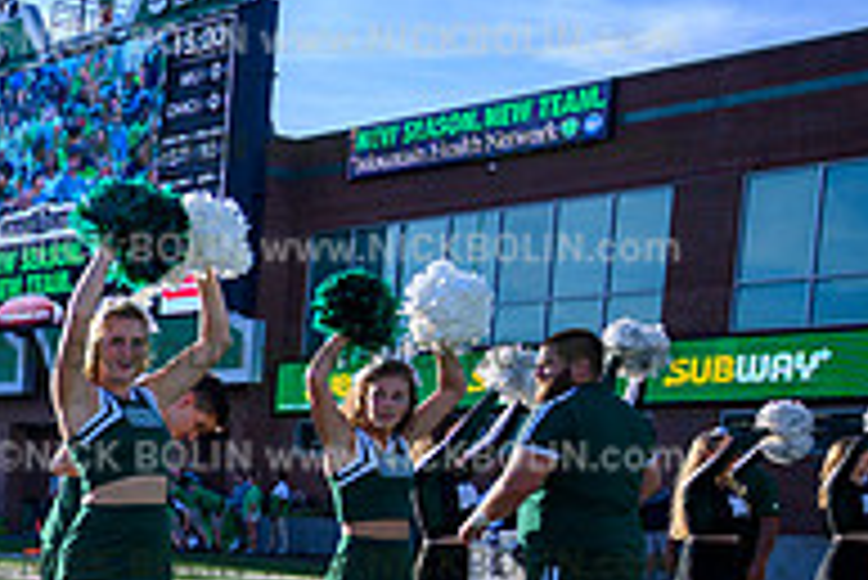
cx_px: -373
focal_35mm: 72
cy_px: 665
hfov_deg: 23.4
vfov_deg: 18.1
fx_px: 1737
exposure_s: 1/640
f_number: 4
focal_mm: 24
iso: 125
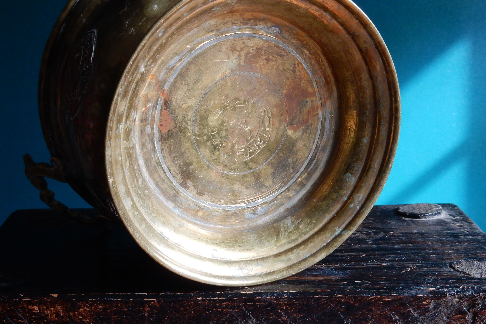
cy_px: 138
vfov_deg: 24.2
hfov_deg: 35.6
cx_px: 240
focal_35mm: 56
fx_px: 756
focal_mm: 7.6
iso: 220
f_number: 4.2
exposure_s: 1/40
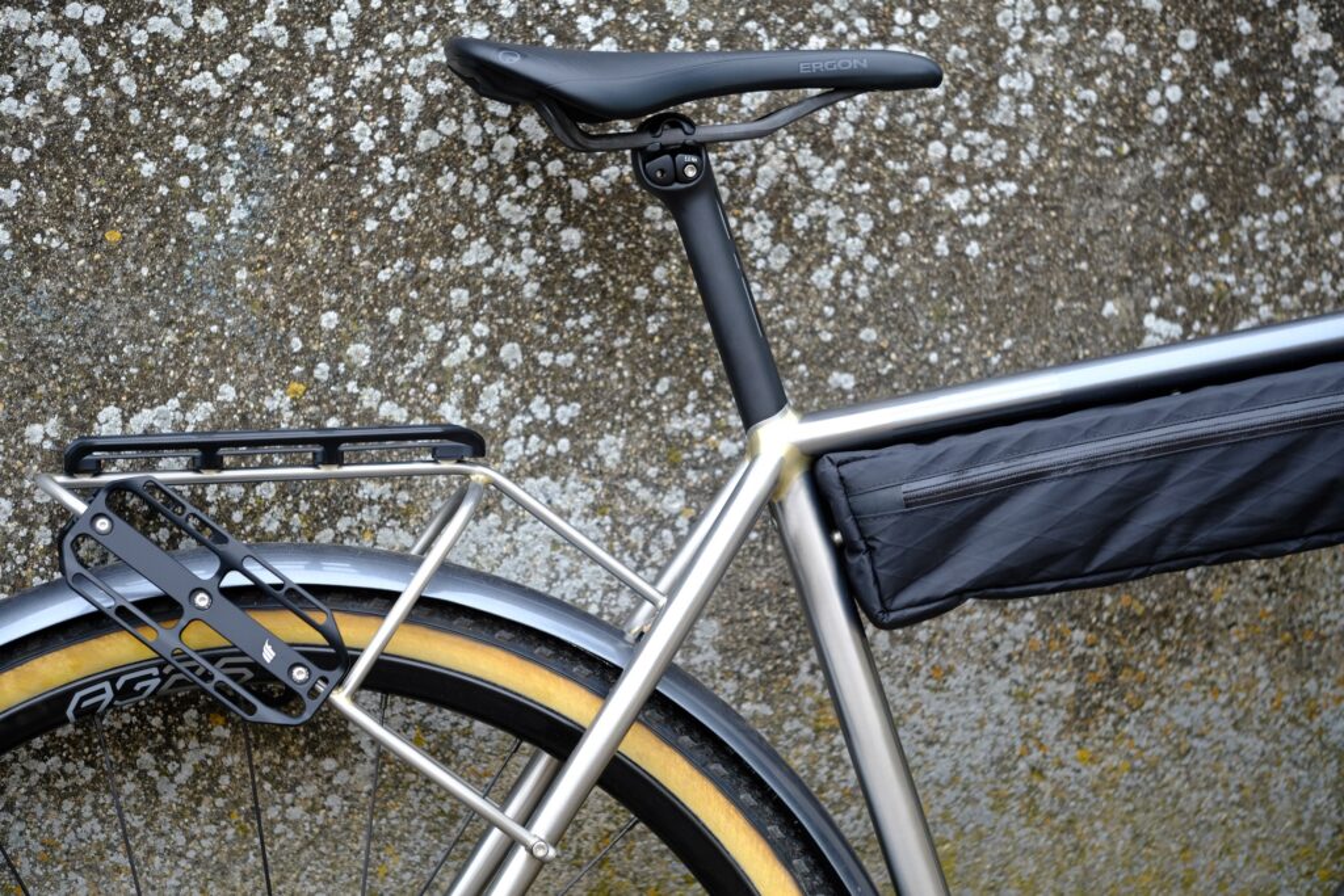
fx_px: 4480
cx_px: 672
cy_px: 448
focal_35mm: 120
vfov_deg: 11.4
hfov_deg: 17.1
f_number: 2.8
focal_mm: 80
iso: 320
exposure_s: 1/550
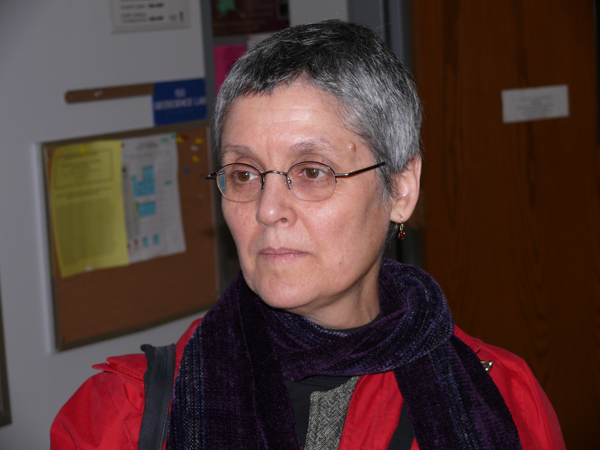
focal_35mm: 96
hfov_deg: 20.4
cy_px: 225
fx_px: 1664
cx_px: 300
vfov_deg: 15.4
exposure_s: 1/30
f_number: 3.2
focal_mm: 20.3
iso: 100
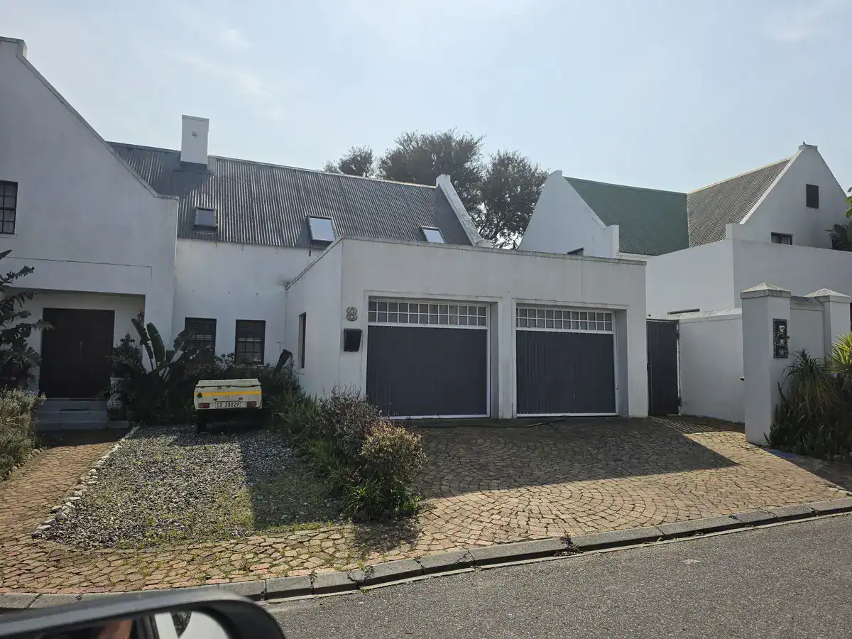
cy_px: 320
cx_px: 426
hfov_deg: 73.9
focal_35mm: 23
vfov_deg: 58.9
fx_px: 566
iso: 32
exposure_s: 1/7939
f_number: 1.4
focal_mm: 6.5
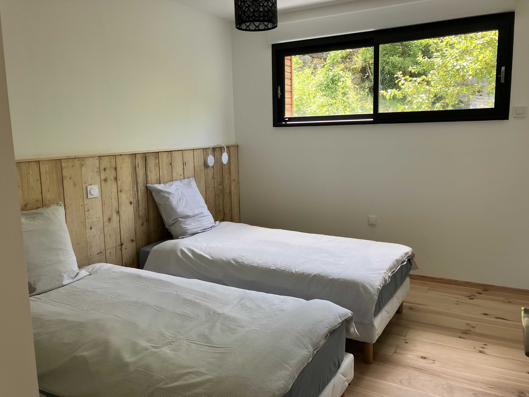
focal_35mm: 28
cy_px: 198
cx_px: 264
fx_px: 428
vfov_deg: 49.7
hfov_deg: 63.4
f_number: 1.8
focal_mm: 3.99
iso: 64
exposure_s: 1/121
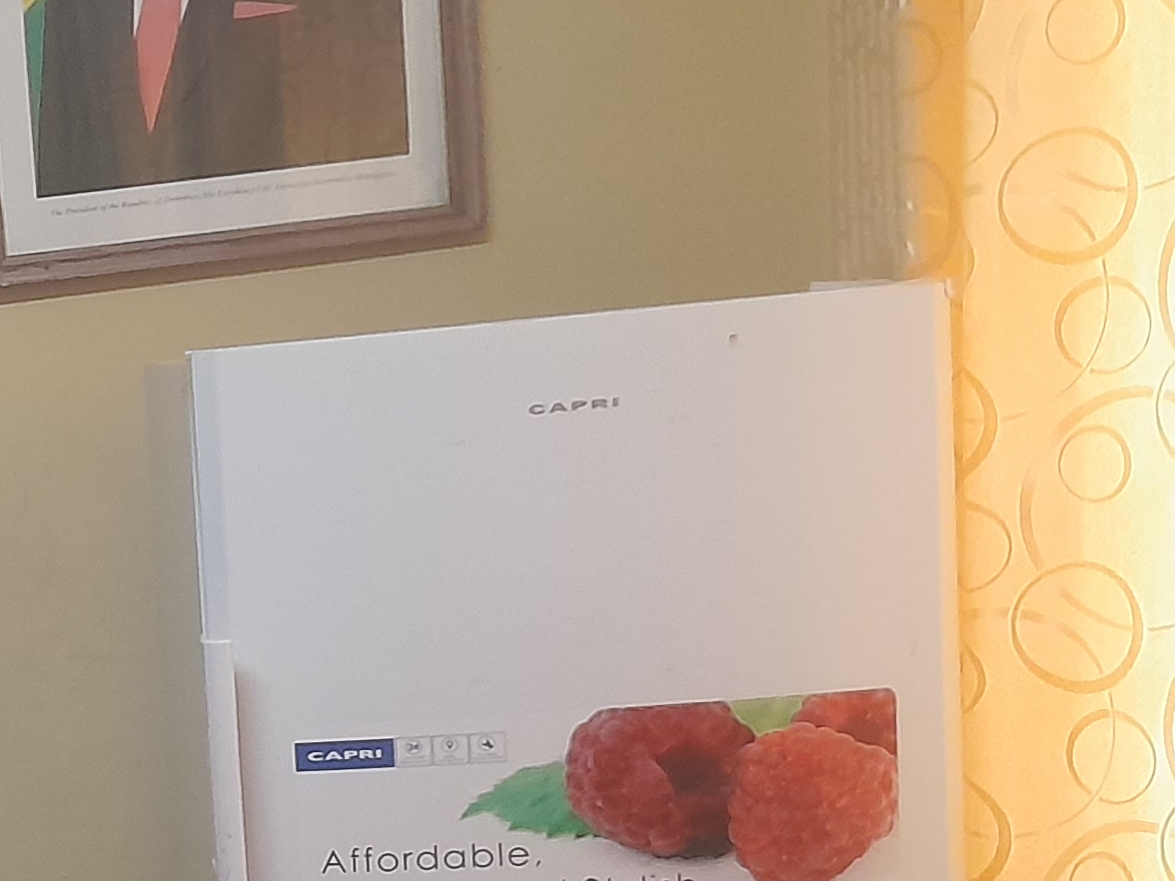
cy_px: 786
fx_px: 2885
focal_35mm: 85
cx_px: -515
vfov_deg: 17.1
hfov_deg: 20.2
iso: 400
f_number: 2
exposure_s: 1/50
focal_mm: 4.6
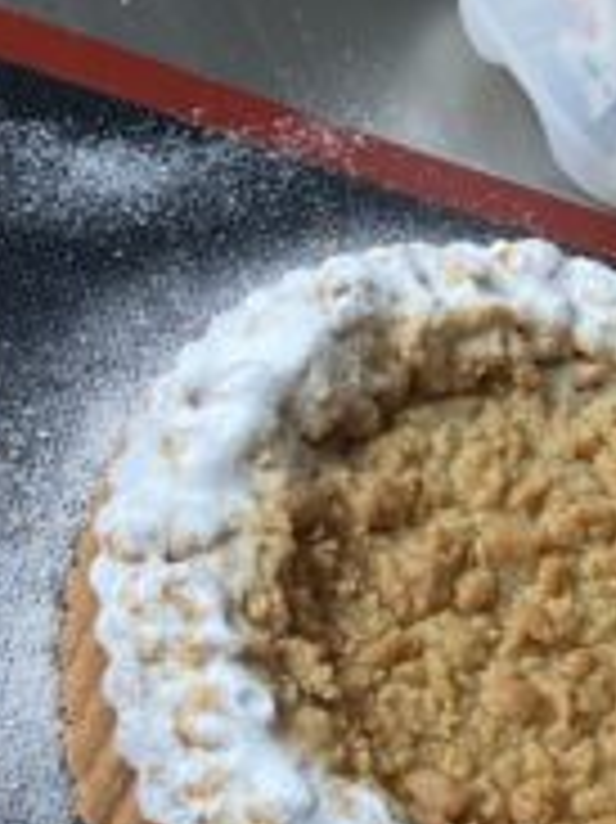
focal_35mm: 71
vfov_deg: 27.4
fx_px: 1687
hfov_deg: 20.6
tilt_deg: -49.2
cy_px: 360
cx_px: 425
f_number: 1.8
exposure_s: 1/40
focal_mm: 4.25
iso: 500
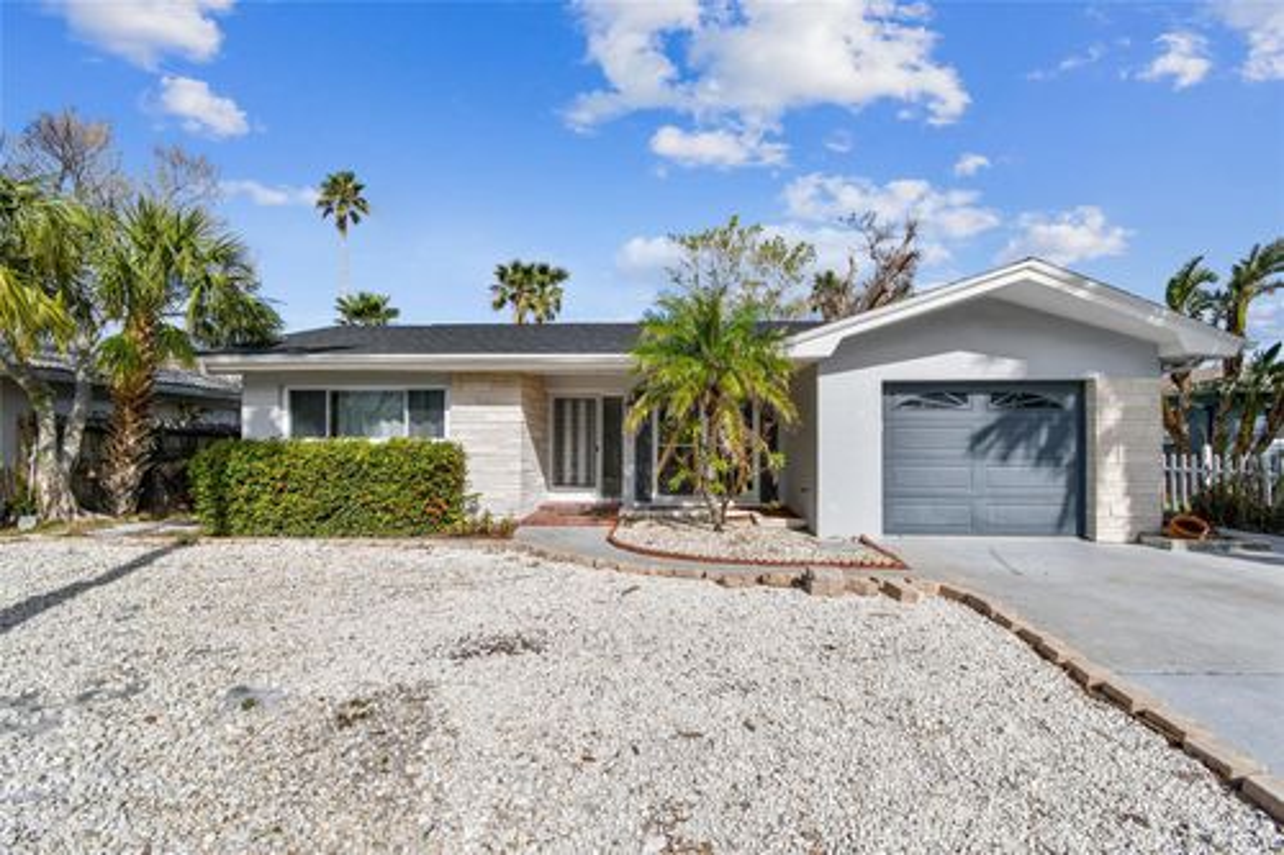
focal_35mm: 15
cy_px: 428
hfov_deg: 100.4
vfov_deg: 77.3
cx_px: 642
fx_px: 535
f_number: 7.1
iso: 100
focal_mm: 10
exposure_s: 1/2000
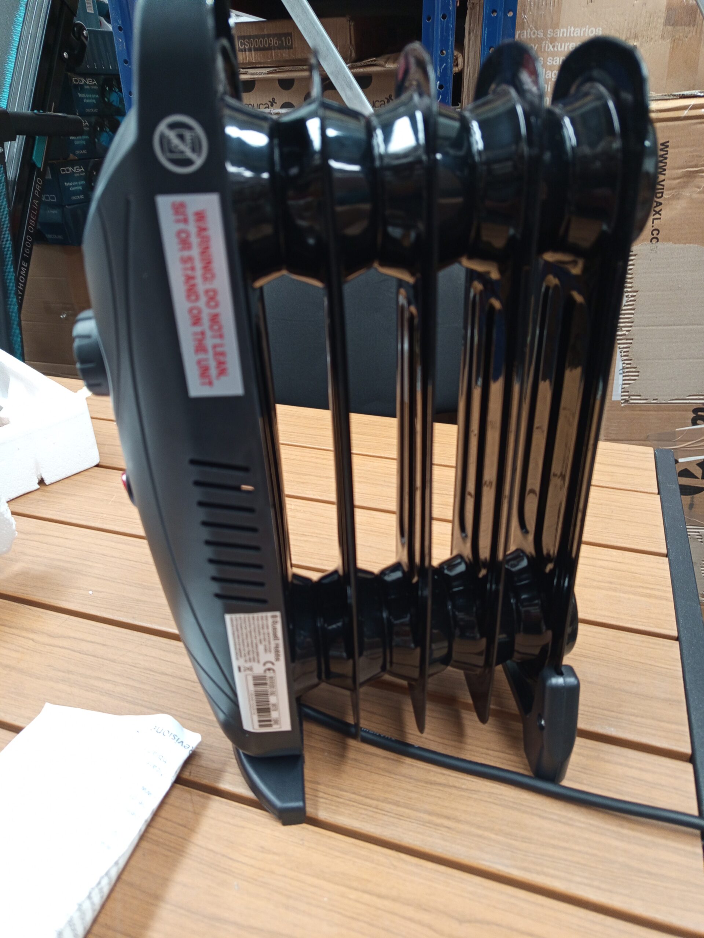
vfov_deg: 71.6
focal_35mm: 24
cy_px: 469
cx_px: 352
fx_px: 651
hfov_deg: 56.8
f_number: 1.7
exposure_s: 1/33.3
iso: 851
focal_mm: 5.24
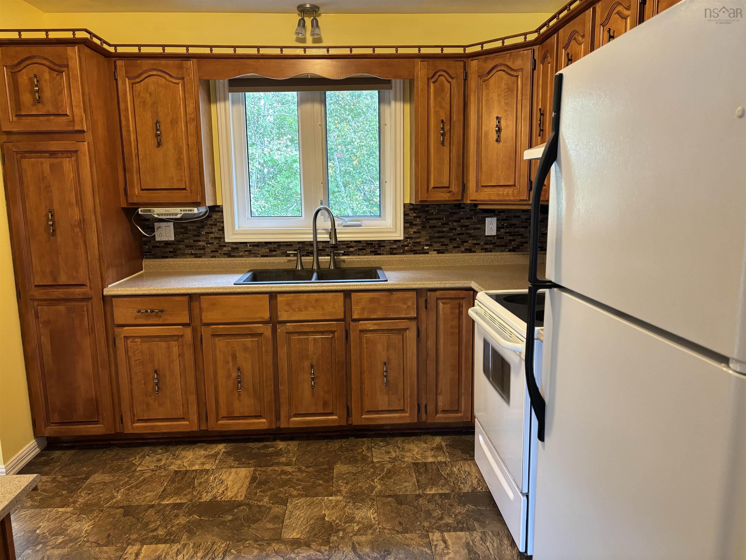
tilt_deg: -9.6
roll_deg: +0.6
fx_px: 560
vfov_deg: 53.1
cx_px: 373
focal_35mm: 26
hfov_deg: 67.3
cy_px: 280
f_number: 1.6
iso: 250
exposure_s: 1/60
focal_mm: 5.96
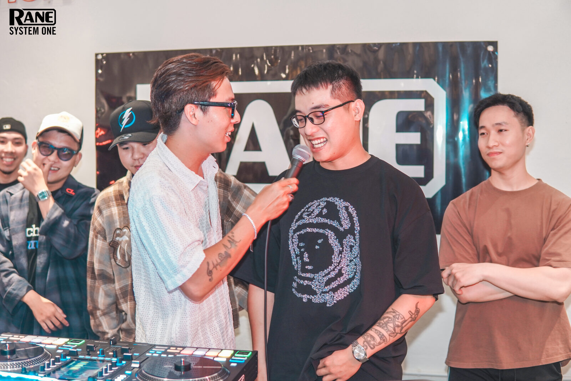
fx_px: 714
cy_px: 190
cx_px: 286
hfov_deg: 43.6
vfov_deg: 29.9
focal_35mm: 45
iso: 400
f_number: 2
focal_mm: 30
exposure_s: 1/50
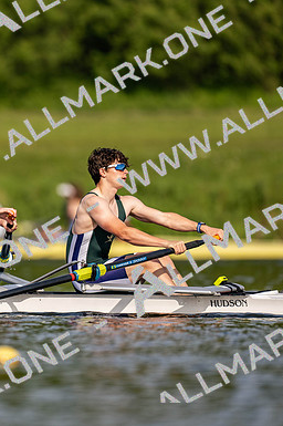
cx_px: 36
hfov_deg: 1.5
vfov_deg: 2.3
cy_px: 213
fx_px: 10690
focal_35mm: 905
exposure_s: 1/2500
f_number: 4
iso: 250
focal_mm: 600
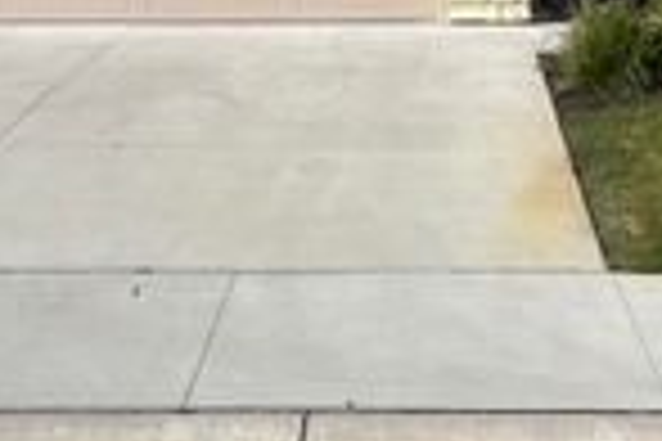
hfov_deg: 21.6
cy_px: -187
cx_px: 603
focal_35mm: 92
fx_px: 1692
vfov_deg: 14.1
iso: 50
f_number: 1.6
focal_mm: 5.96
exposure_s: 1/5814
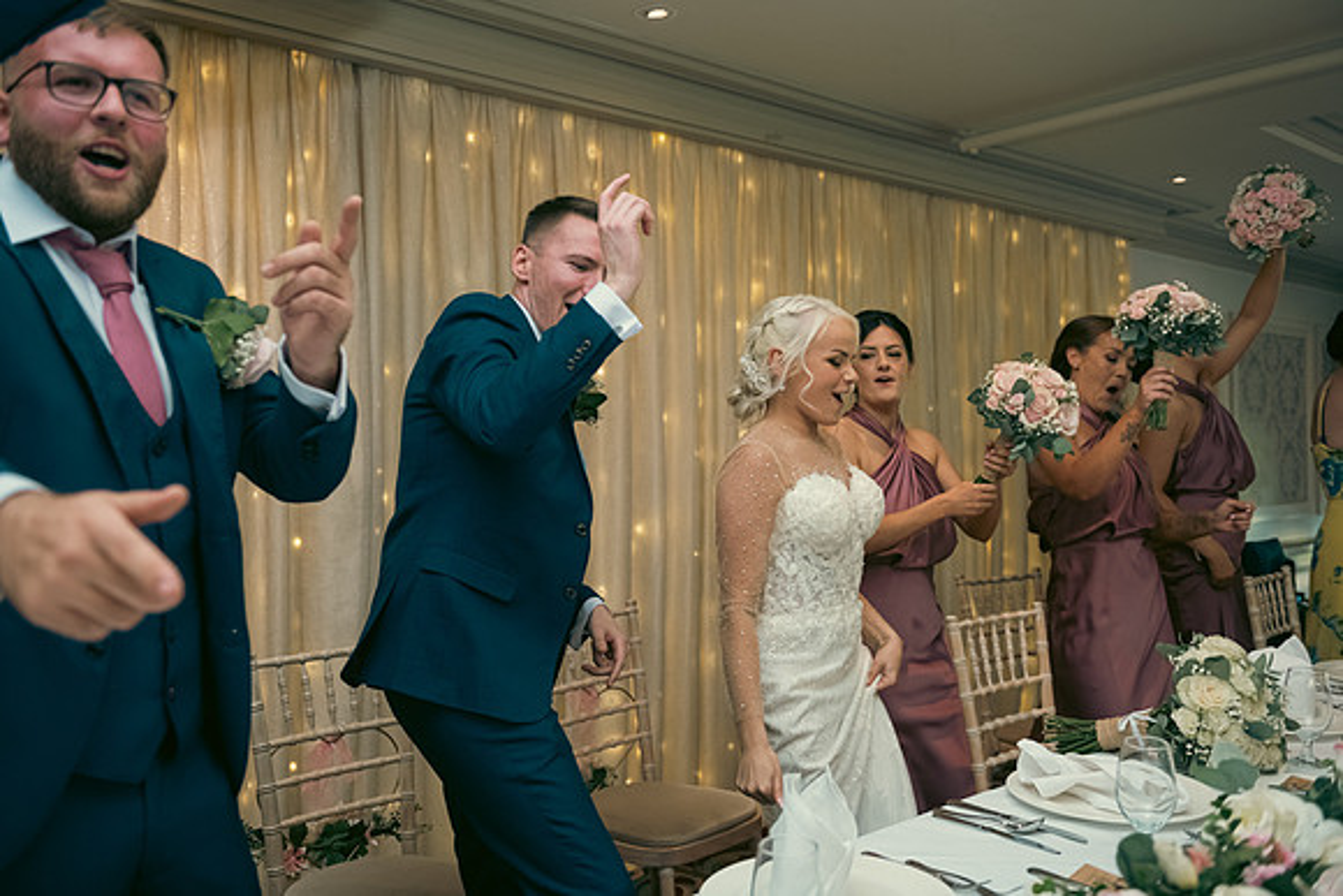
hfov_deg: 58.7
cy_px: 448
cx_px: 672
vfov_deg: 41.1
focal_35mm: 32
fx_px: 1194
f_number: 3.5
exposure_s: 1/160
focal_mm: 32
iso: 800
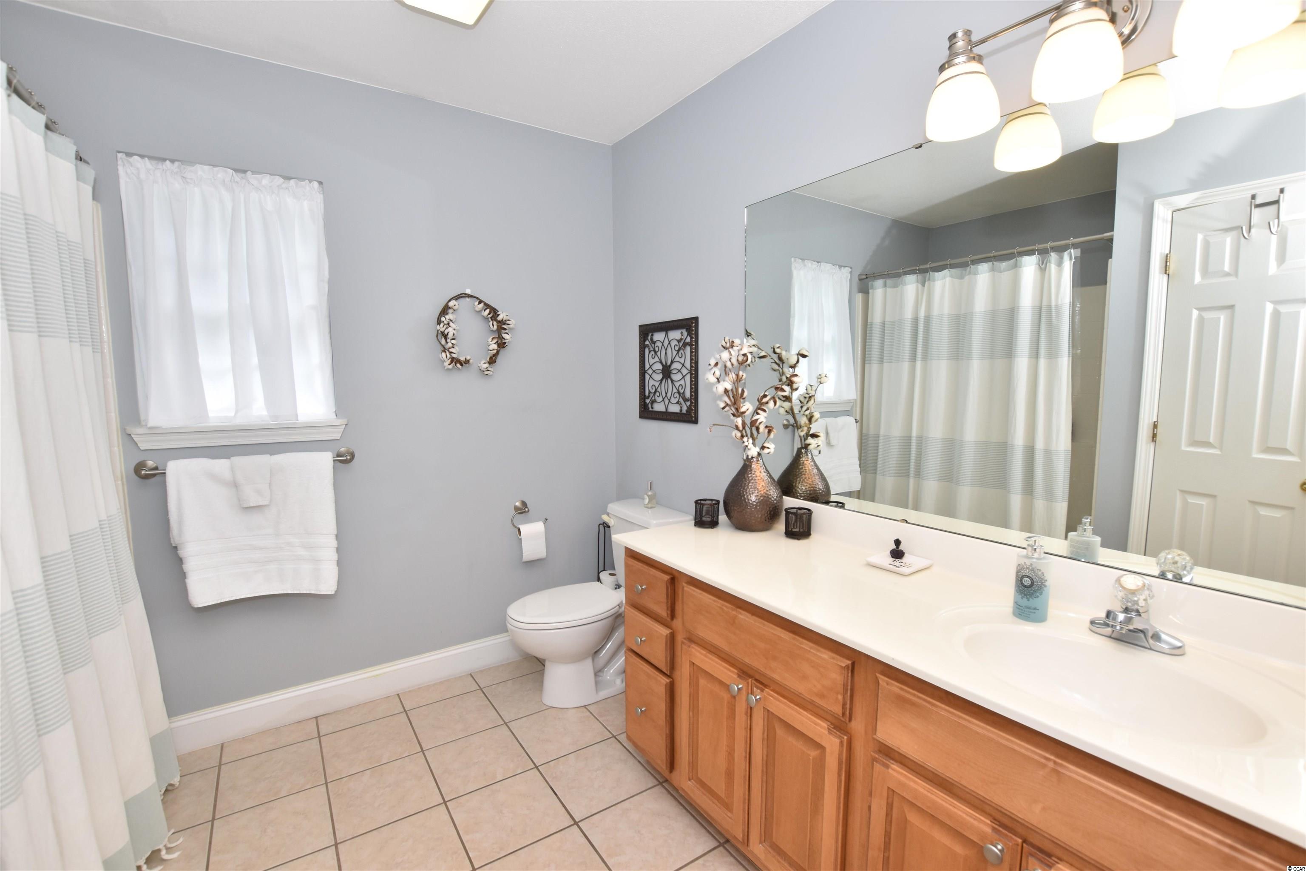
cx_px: 653
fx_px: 544
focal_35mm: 15
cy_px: 436
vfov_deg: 77.3
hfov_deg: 100.4
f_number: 8
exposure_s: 1/60
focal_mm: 10
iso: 360
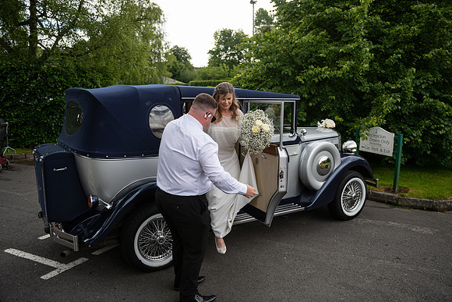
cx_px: 226
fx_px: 364
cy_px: 151
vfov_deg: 45.0
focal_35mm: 29
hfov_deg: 63.6
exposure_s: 1/800
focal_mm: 29
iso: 320
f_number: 3.5
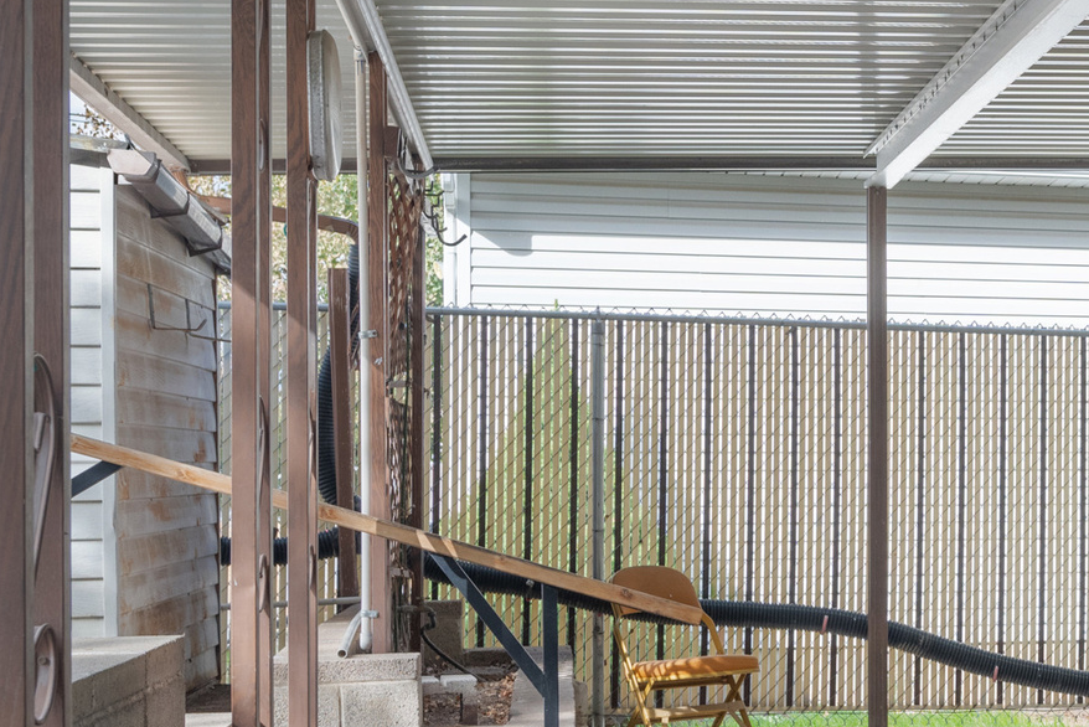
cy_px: 452
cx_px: 1235
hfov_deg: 26.3
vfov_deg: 19.4
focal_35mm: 70
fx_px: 2118
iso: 800
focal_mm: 30
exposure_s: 1/125
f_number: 8
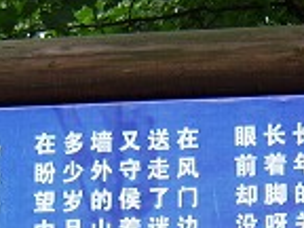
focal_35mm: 129
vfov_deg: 11.1
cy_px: 317
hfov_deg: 15.3
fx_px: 1133
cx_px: 158
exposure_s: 1/78
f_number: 2.7
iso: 50
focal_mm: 8.13
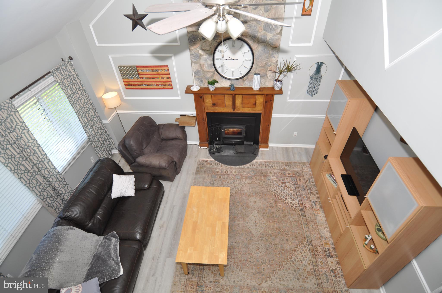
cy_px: 146
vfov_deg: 67.2
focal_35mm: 18
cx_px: 221
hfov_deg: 90.1
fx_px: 221
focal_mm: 12
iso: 250
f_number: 4
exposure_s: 1/60
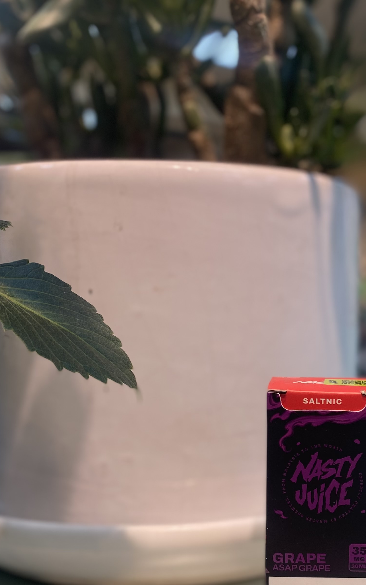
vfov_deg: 42.7
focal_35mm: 46
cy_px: 407
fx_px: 734
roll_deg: +0.3
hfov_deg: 27.0
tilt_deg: -7.6
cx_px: 329
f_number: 1.8
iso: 32
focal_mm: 4.25
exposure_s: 1/180
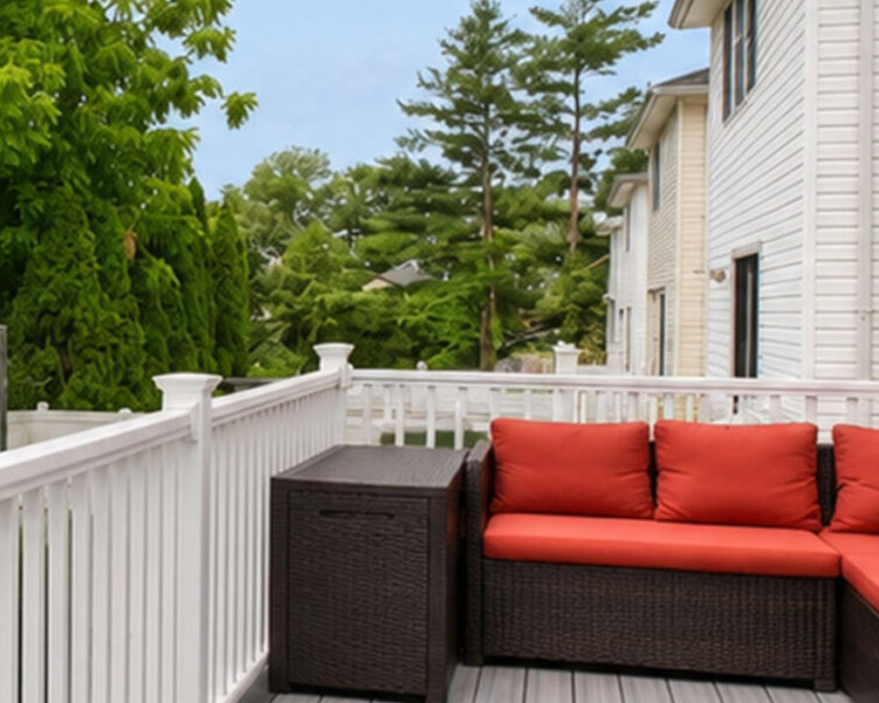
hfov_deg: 36.2
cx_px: 74
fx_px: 1249
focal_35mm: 48
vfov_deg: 31.5
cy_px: 332
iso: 400
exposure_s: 1/320
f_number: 10
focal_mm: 10
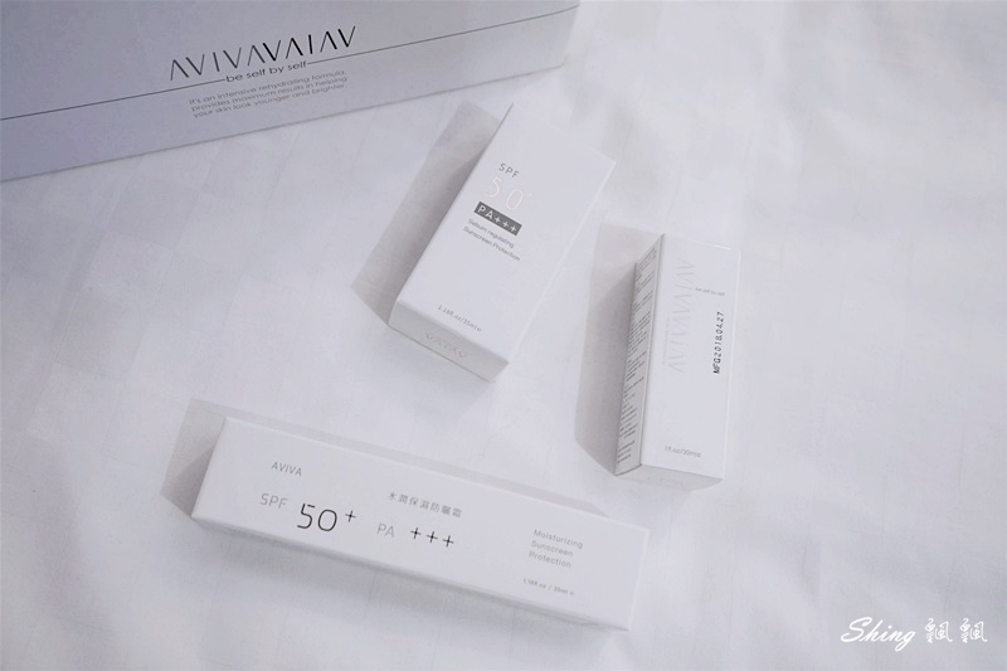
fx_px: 979
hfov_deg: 54.4
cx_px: 504
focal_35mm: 35
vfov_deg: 37.8
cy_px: 336
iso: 1600
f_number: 5
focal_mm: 35
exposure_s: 1/20
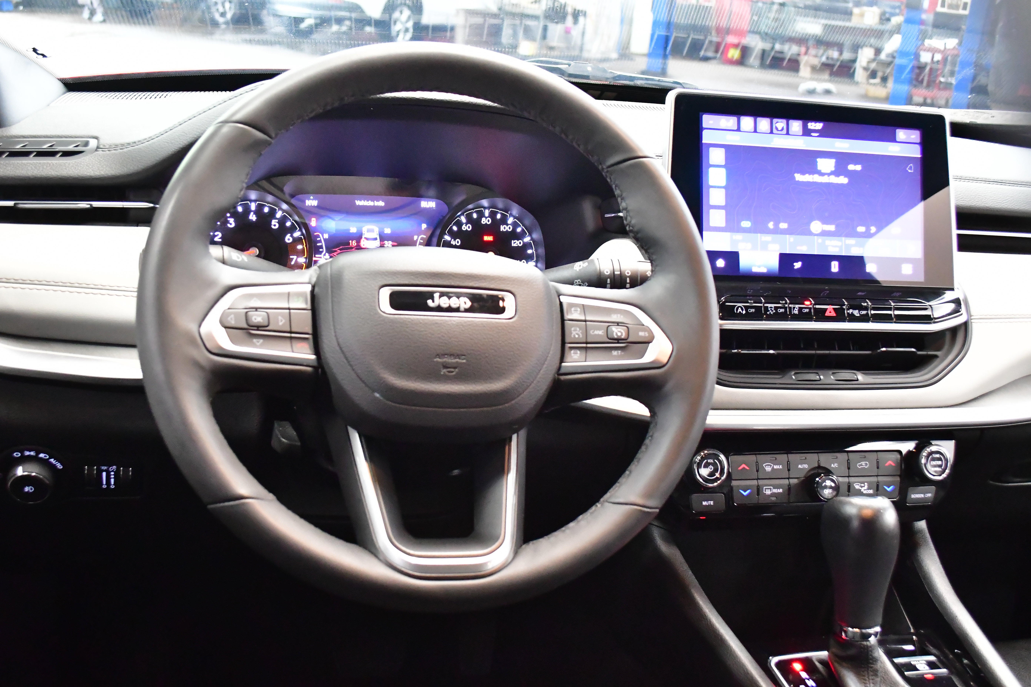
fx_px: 1117
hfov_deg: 49.6
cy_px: 344
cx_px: 516
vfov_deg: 34.2
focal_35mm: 39
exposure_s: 1/40
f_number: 5.6
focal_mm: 26
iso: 8000
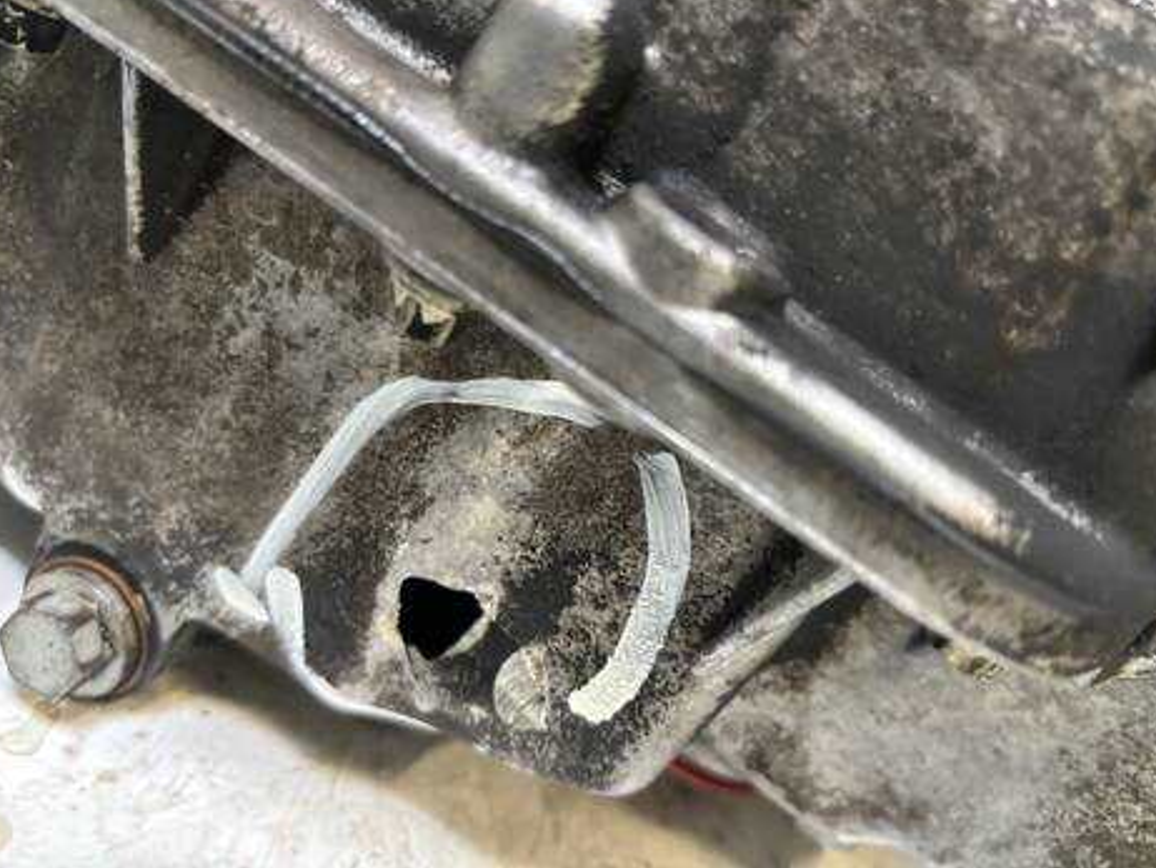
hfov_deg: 65.3
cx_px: 573
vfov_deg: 51.4
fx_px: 902
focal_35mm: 27
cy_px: 420
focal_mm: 5.96
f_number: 1.6
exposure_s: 1/33
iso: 400
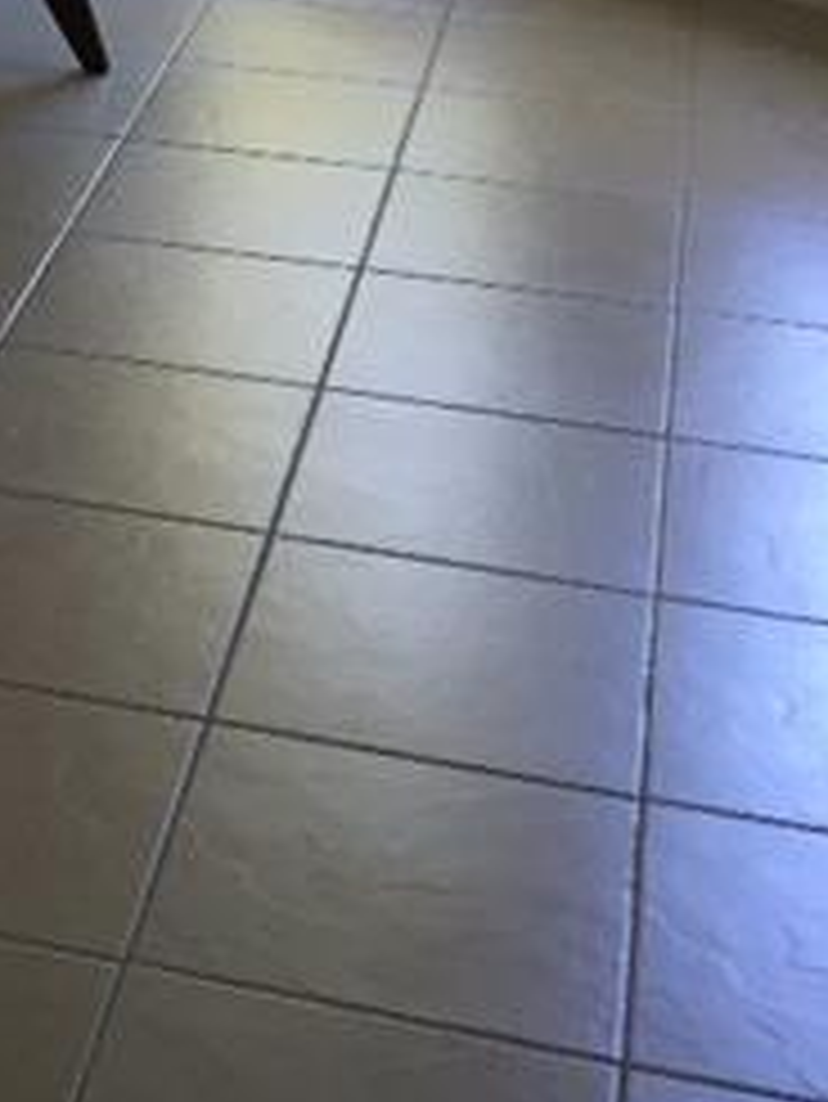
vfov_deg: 20.1
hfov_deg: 15.3
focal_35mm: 91
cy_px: -256
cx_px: -306
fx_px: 2900
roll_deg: +0.4
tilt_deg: -13.7
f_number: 2.2
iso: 64
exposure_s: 1/30
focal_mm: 4.15
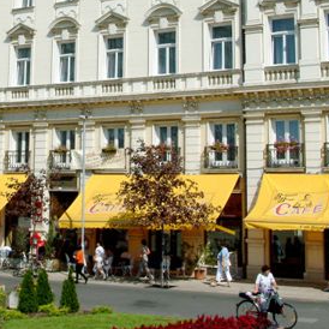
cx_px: 104
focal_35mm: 63
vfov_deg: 26.6
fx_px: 680
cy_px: 57
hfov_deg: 27.0
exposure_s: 1/350
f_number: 16
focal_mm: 17
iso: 400
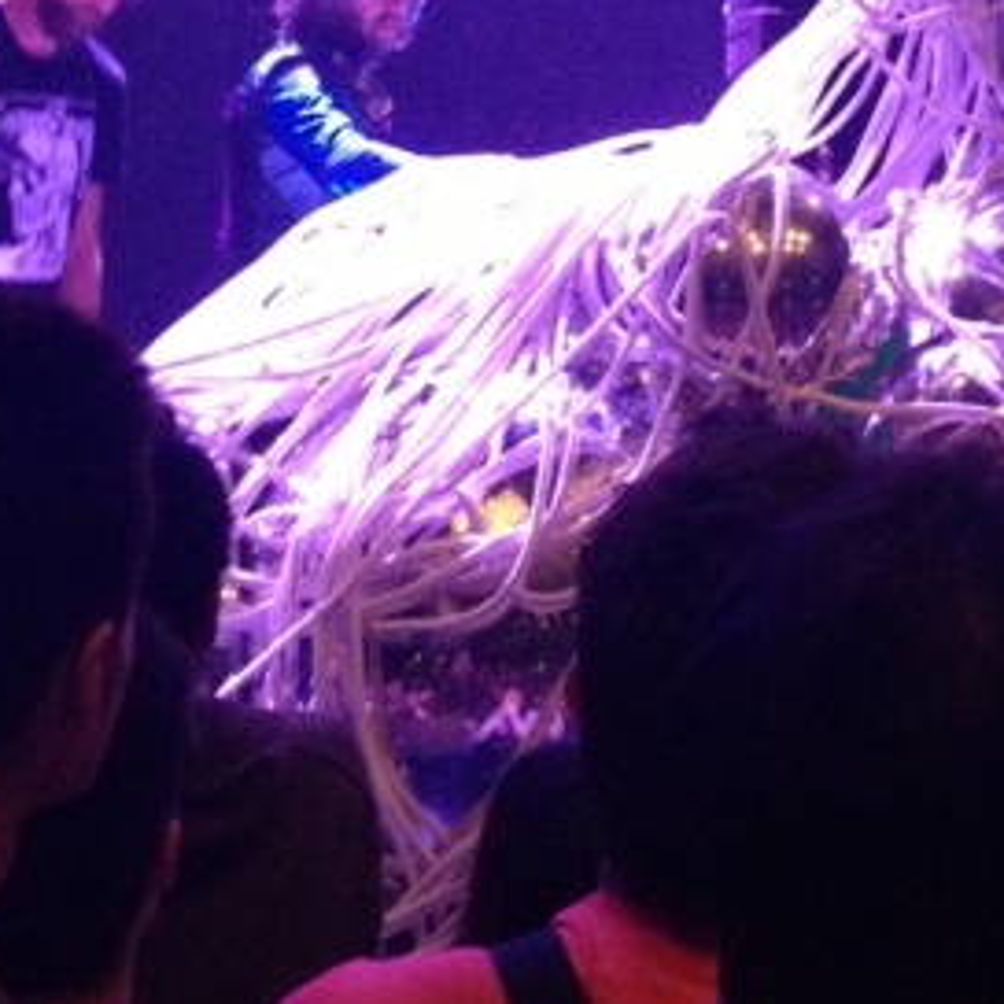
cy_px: -126
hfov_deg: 19.0
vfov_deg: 18.3
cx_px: 760
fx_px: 2986
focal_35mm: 91
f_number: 2.4
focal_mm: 4.28
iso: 400
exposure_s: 1/20
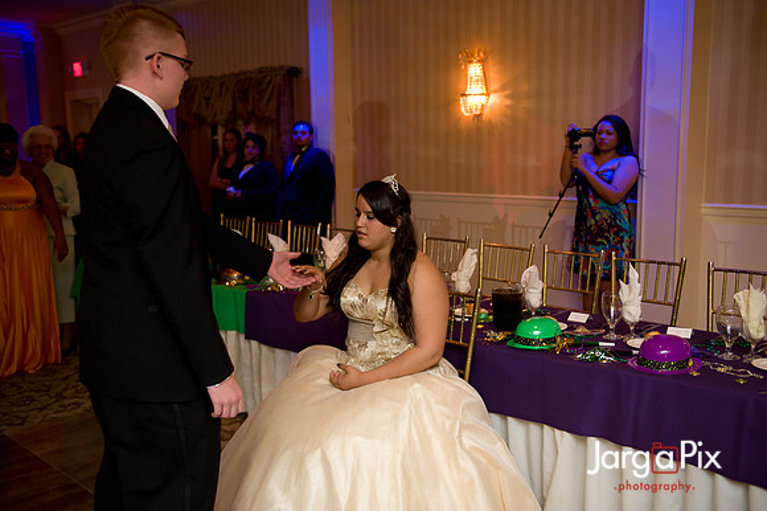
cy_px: 256
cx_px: 384
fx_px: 809
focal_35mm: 38
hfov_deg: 50.7
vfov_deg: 35.0
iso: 1600
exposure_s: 1/125
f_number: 3.2
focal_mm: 38
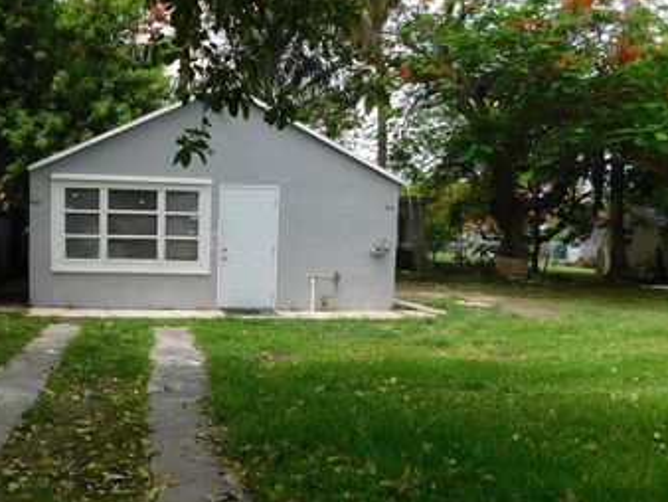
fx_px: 657
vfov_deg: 41.7
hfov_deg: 53.0
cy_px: 290
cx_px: 231
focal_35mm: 34
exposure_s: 1/1000
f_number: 3
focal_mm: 4
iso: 125
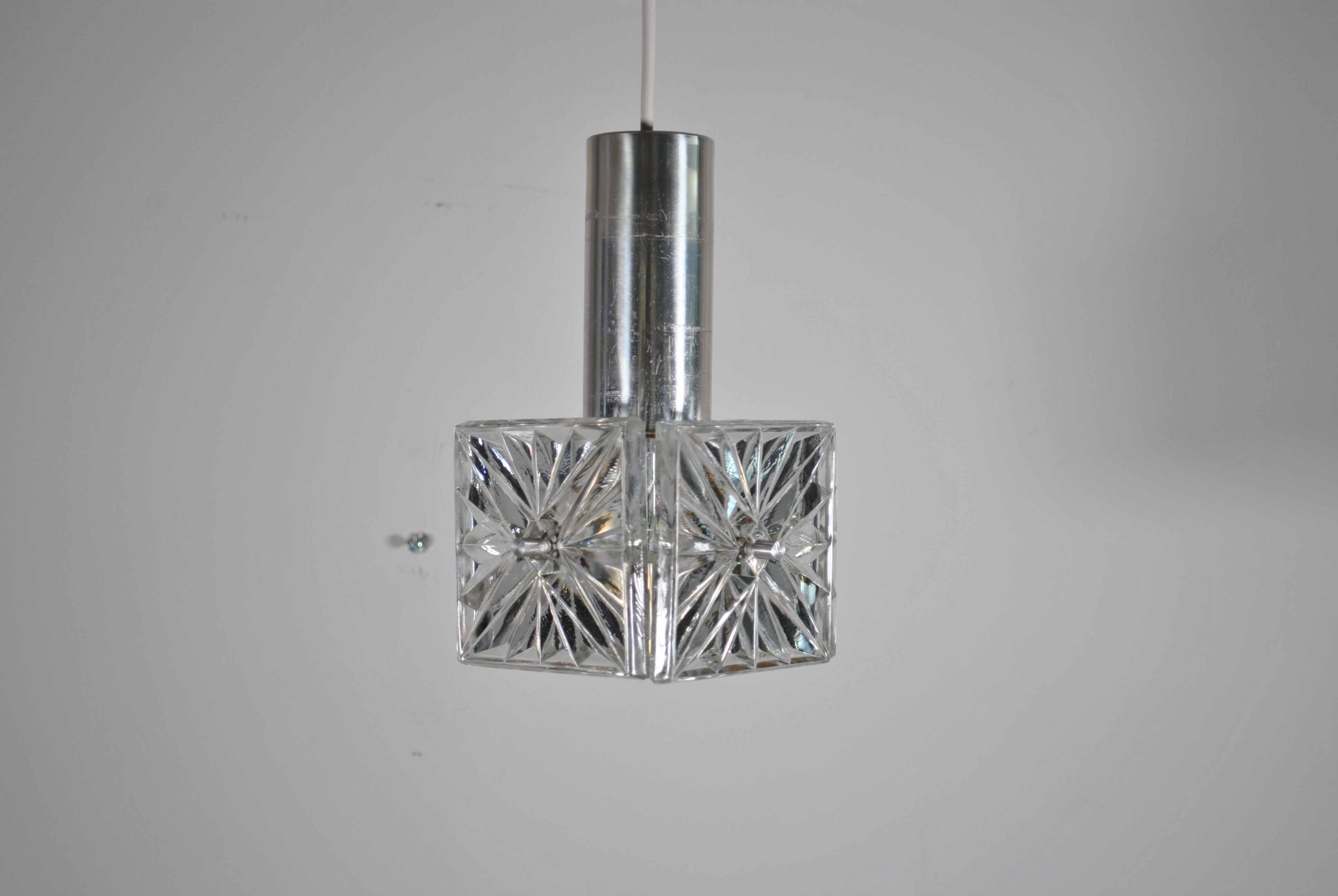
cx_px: 669
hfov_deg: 31.9
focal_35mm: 63
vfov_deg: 21.6
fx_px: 2344
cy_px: 448
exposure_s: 1/80
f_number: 5.3
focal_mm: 42
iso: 200
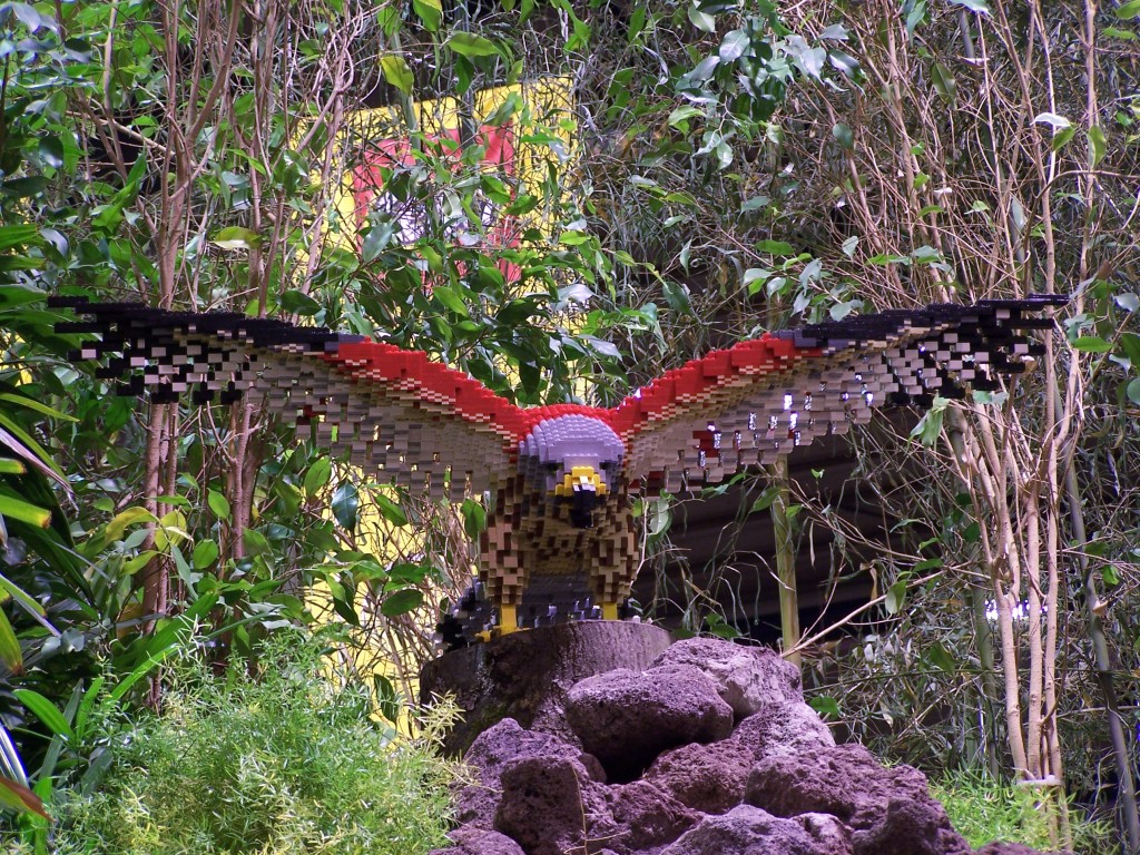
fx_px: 5236
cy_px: 428
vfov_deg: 9.3
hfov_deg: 12.4
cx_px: 570
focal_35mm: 159
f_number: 3.2
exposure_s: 1/2
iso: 80
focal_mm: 26.4
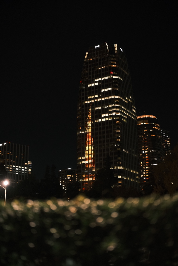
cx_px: 89
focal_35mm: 53
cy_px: 133
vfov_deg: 37.5
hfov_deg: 25.5
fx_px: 393
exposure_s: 1/60
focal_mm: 35
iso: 3200
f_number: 2
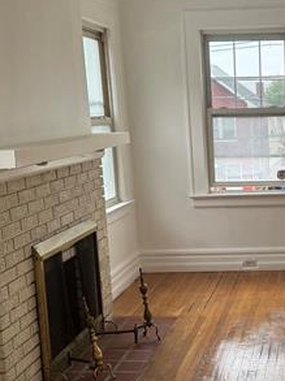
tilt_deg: -9.7
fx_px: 693
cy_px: 241
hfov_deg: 22.4
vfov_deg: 30.6
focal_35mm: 63
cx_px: 280
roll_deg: +2.0
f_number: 1.78
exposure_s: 1/121
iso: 80
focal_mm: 6.76
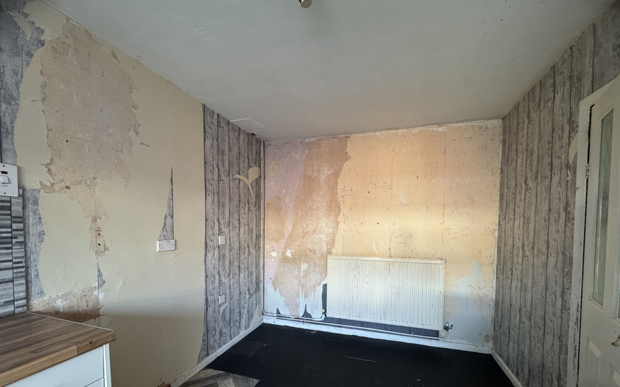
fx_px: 253
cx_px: 312
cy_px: 233
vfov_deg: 74.0
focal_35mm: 15
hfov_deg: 101.5
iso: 320
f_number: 2.2
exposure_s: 1/70
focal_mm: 2.22
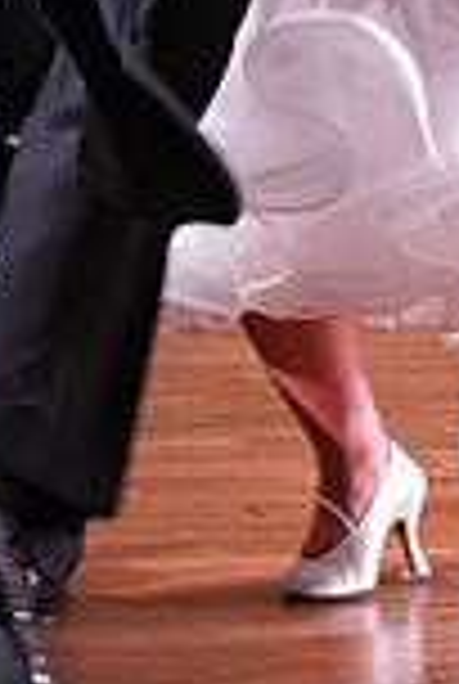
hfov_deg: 2.8
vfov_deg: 4.2
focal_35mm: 484
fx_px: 9214
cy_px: -306
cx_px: 668
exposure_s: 1/200
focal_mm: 127
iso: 4000
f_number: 4.5
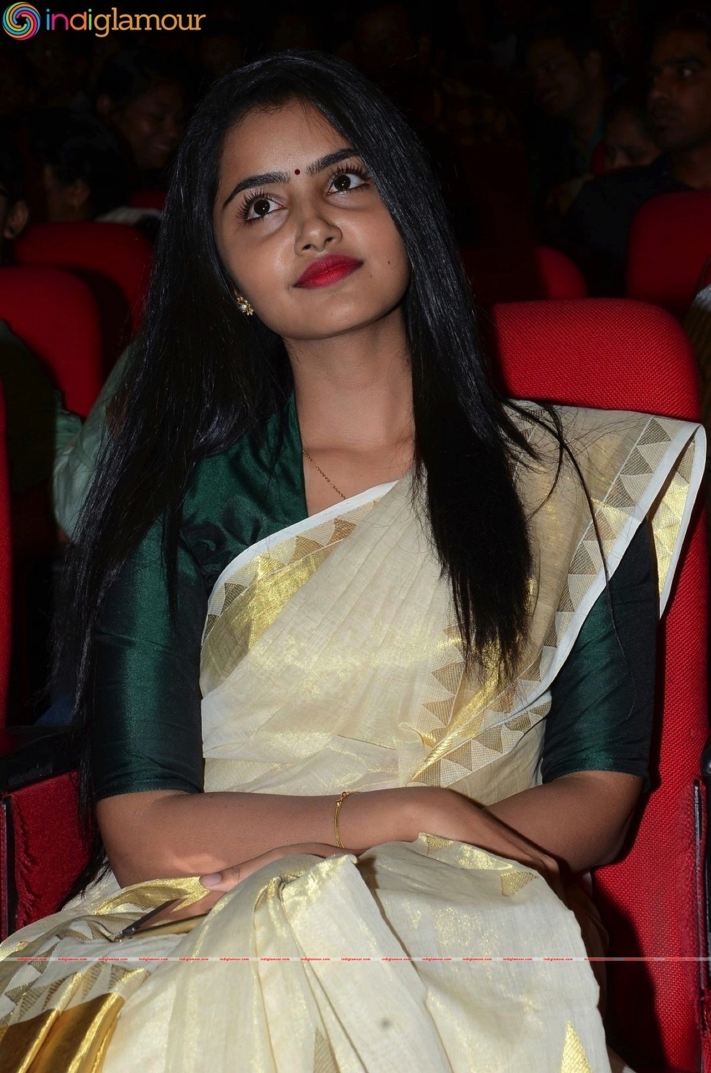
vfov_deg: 19.5
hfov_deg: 13.0
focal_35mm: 105
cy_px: 536
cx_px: 356
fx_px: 3124
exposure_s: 1/125
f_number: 9
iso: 500
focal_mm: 70
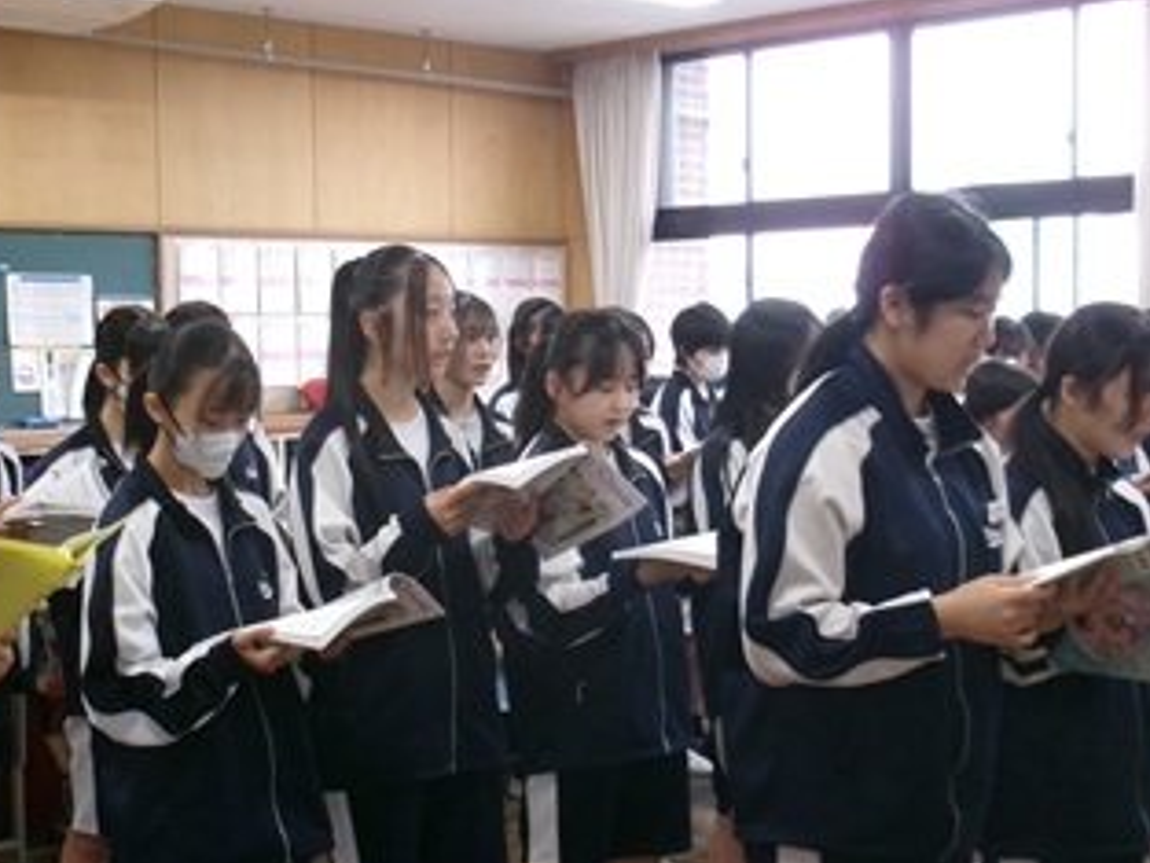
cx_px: 474
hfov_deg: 29.3
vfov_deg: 22.2
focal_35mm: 66
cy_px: 525
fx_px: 2193
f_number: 4.7
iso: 295
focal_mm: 7.8
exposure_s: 1/34
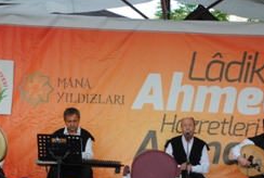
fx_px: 890
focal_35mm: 121
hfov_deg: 16.9
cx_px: 150
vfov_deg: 11.3
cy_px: 162
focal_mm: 44
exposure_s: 1/100
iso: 200
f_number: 5
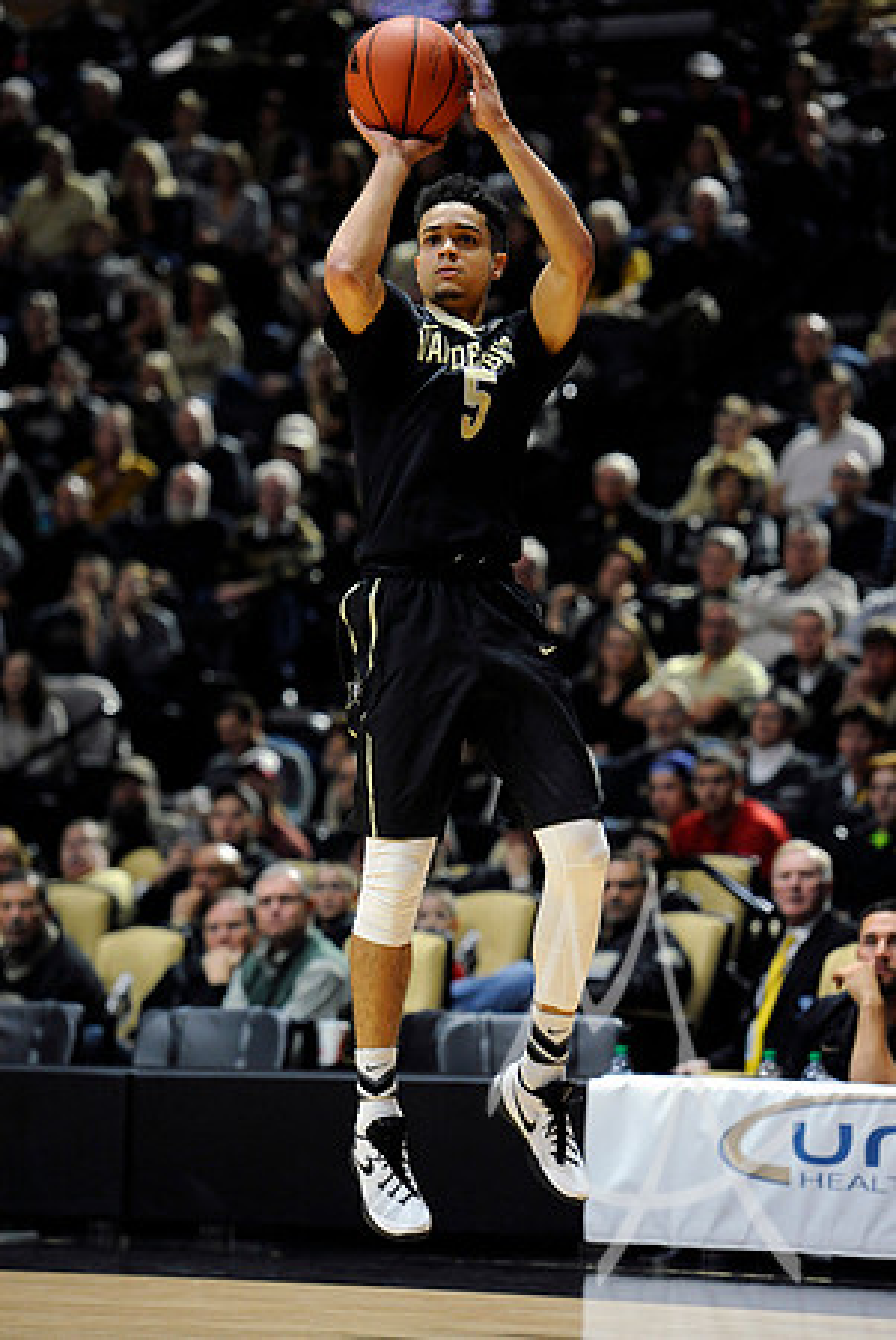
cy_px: 670
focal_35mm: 165
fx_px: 6145
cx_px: 448
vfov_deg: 12.4
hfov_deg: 8.3
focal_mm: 165
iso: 4000
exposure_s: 1/1000
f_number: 3.5
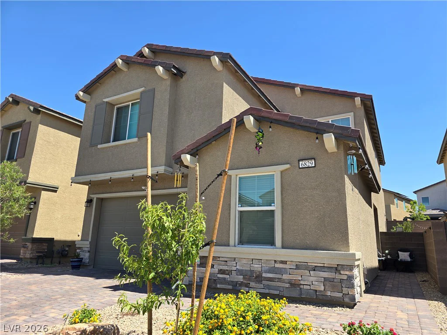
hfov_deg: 73.9
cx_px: 224
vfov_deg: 58.9
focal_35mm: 23
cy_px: 168
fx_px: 297
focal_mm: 6.3
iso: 12
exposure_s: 1/509
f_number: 1.7
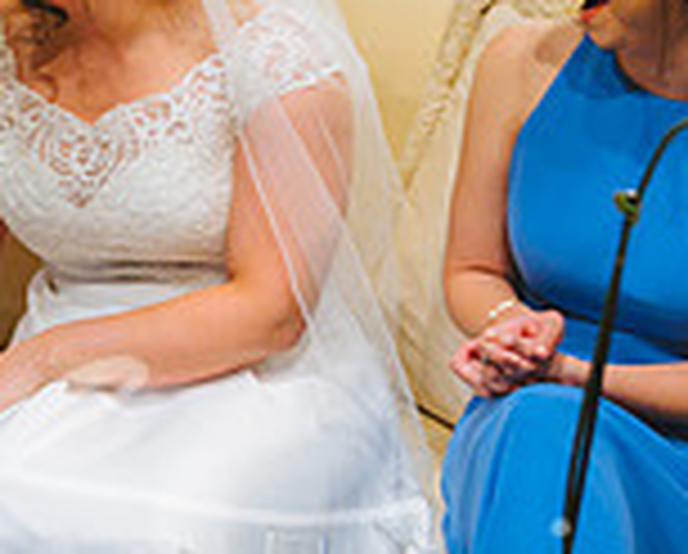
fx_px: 2897
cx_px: -112
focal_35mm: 142
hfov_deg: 13.2
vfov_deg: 10.9
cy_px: 104
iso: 1000
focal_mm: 40
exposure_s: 1/250
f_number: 2.8
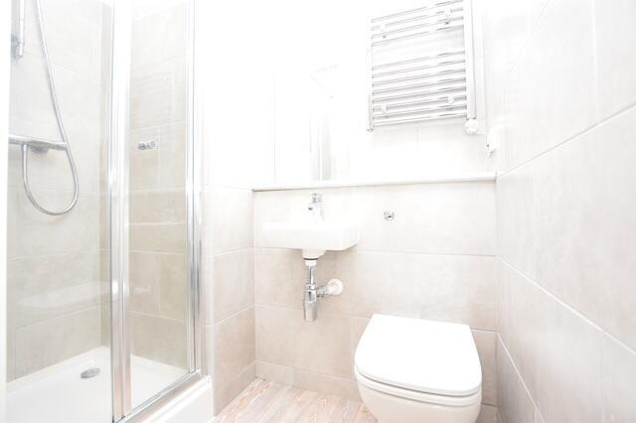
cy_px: 212
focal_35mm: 15
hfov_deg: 100.4
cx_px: 318
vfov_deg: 77.3
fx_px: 265
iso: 800
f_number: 4.5
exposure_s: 1/80
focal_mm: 10
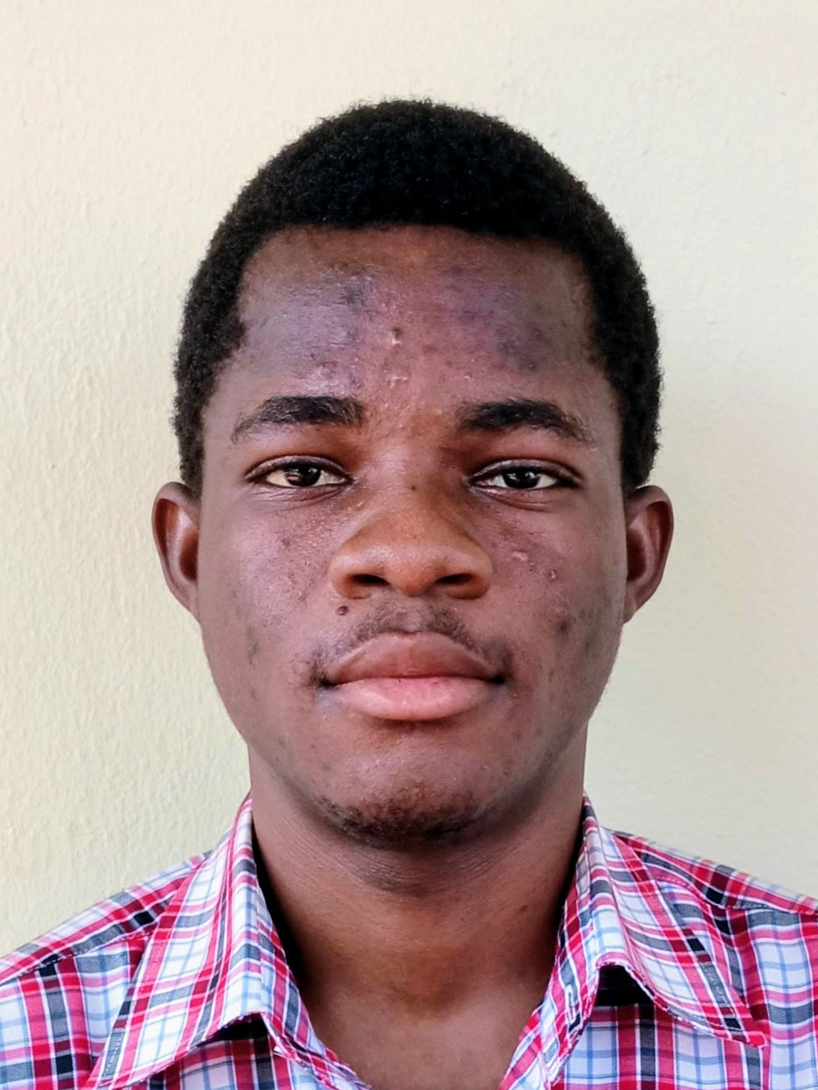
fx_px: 850
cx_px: 409
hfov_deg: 51.4
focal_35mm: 27
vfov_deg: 65.3
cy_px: 545
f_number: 2.2
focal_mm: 3.79
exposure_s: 1/100
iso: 126
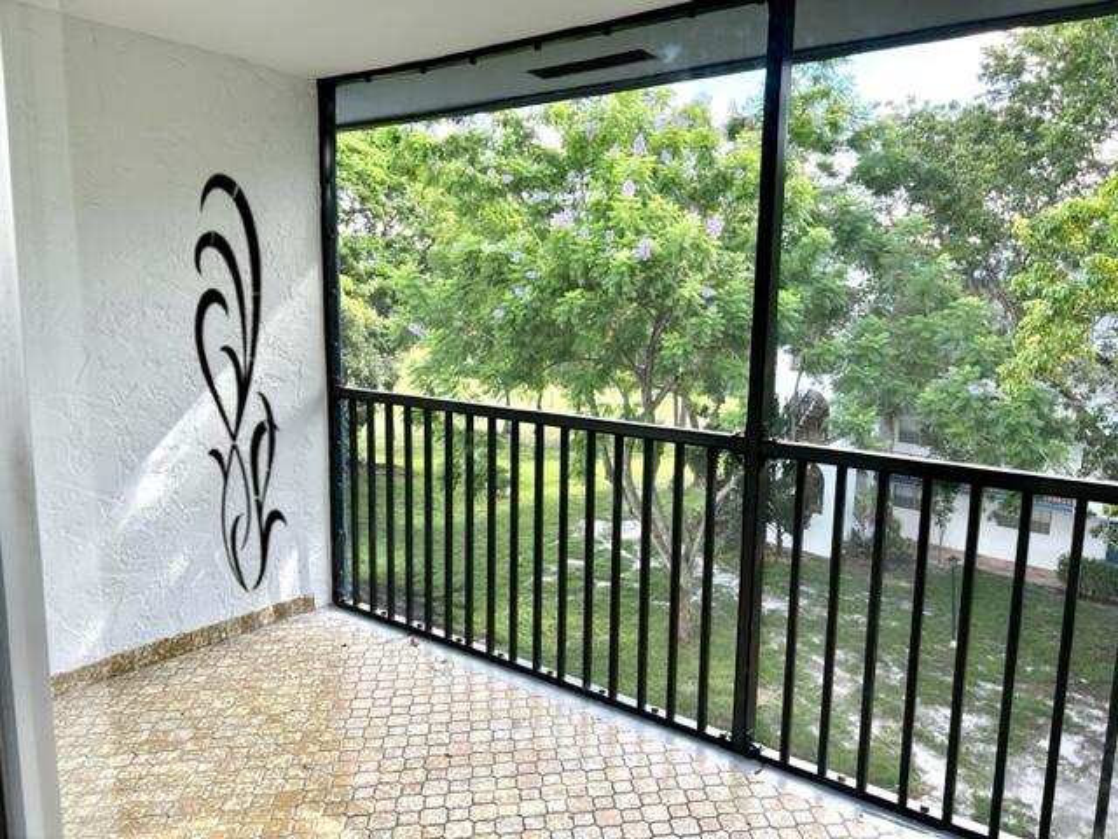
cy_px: 420
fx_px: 840
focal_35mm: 26
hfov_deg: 67.3
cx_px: 559
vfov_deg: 53.1
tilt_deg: -8.7
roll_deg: -0.2
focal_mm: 5.7
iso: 50
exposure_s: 1/171
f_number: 1.5
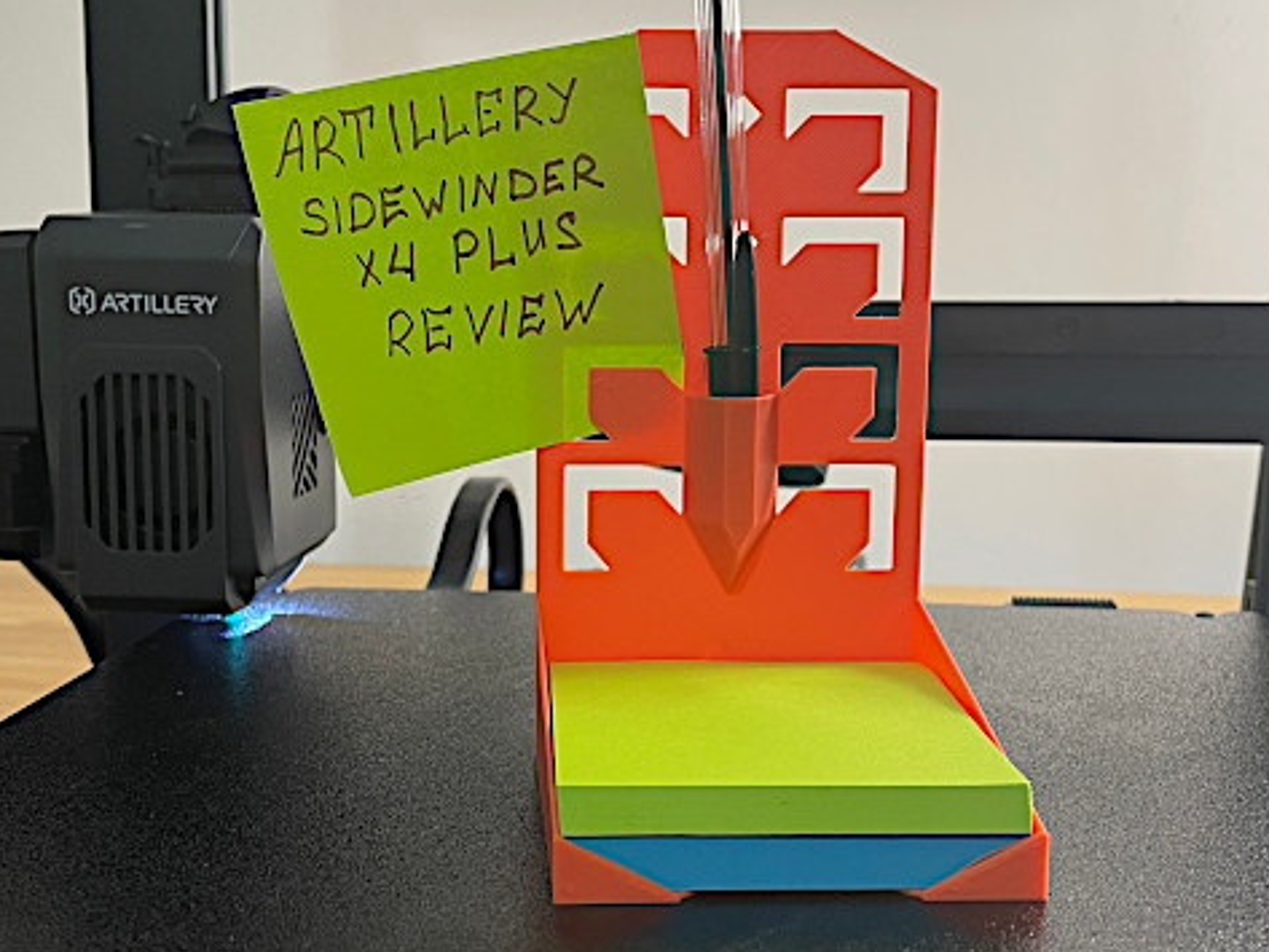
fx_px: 1613
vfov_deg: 32.9
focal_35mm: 44
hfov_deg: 42.9
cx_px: 555
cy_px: 518
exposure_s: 1/50
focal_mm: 4.2
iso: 100
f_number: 1.6
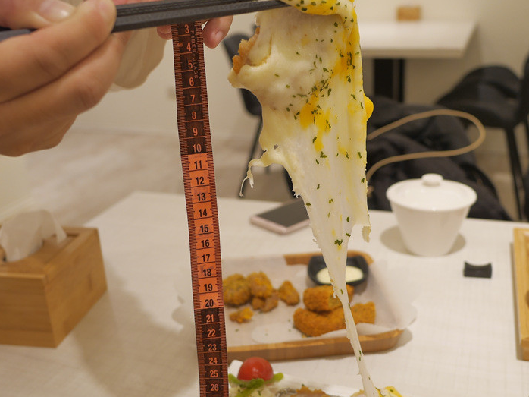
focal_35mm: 43
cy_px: 210
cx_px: 290
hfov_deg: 43.8
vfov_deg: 33.6
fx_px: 657
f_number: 2.8
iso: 200
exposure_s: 1/60
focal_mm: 15
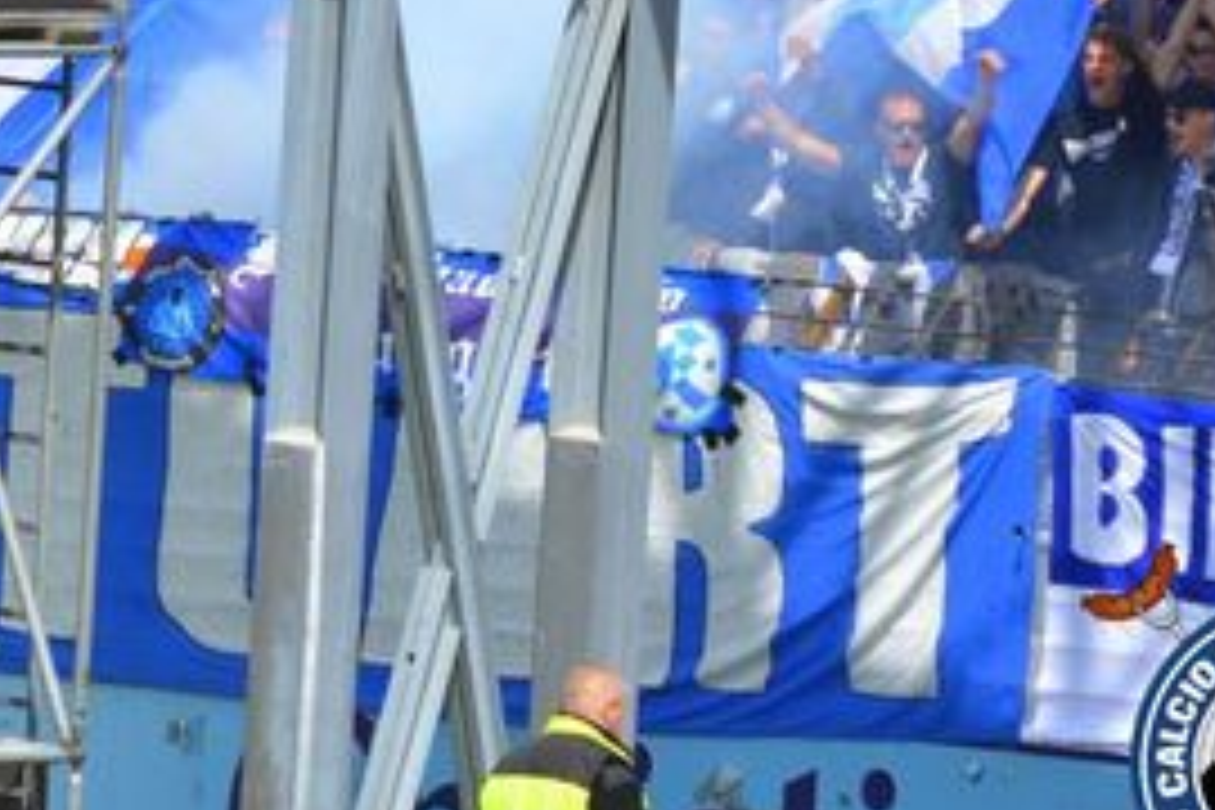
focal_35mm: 633
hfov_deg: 3.3
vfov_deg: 2.2
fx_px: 21362
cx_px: 320
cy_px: 171
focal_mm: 200
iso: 400
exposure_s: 1/1600
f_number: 6.3
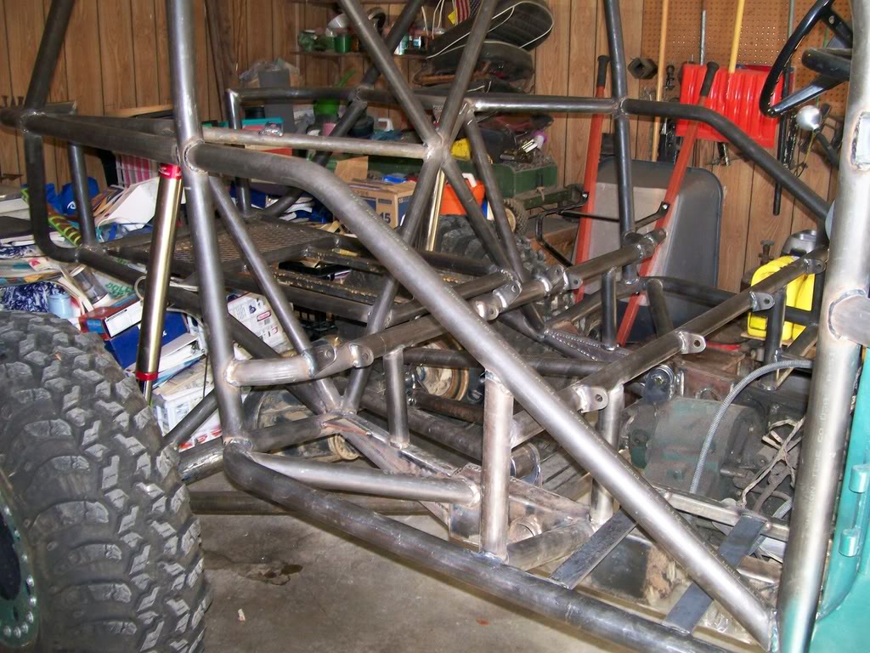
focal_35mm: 36
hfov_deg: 51.4
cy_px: 326
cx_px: 435
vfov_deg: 39.7
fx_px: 905
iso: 140
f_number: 2.7
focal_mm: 6
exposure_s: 1/64
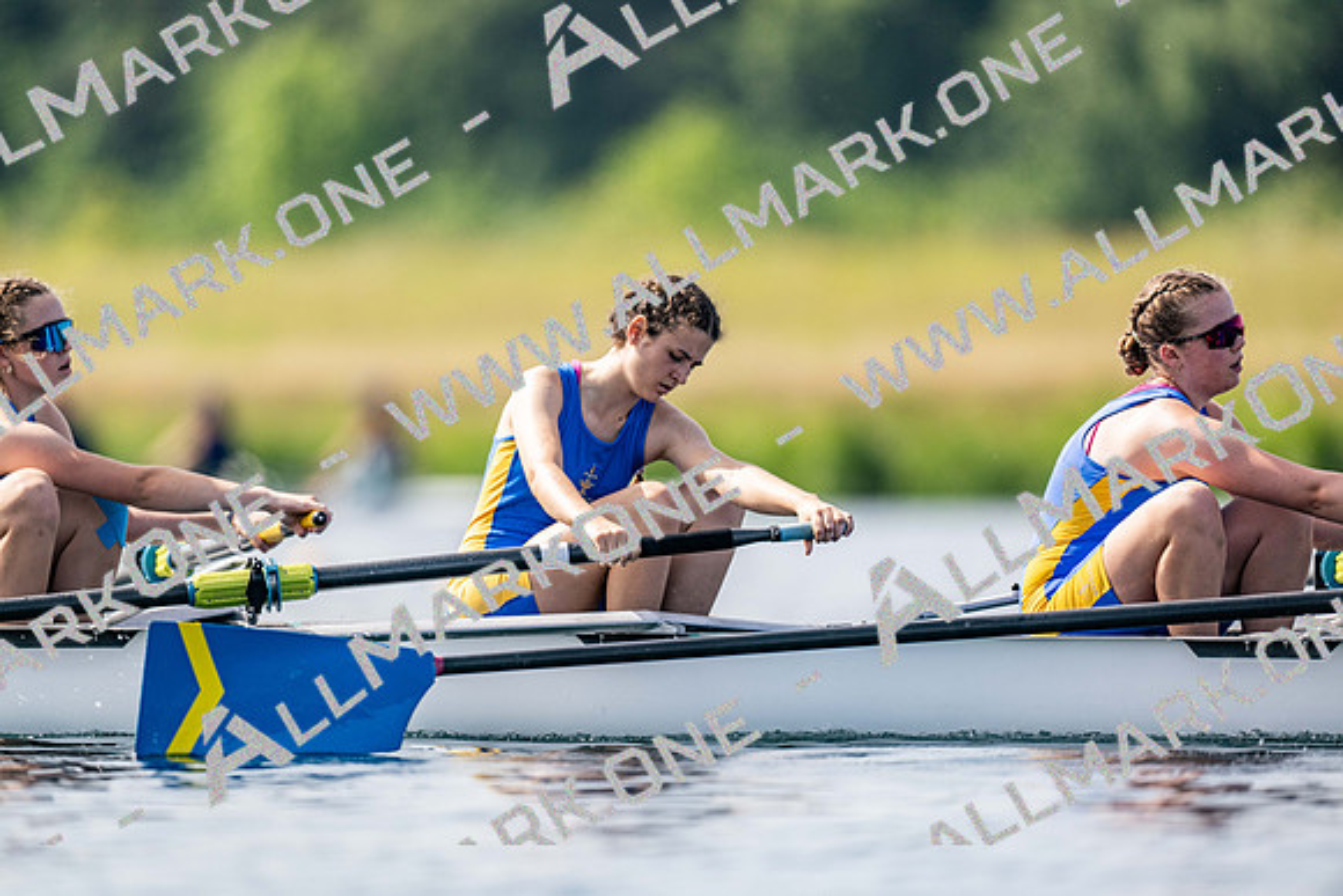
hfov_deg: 3.4
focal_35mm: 600
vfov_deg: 2.3
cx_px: 672
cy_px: 448
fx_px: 22388
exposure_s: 1/2500
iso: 200
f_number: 4
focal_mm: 600
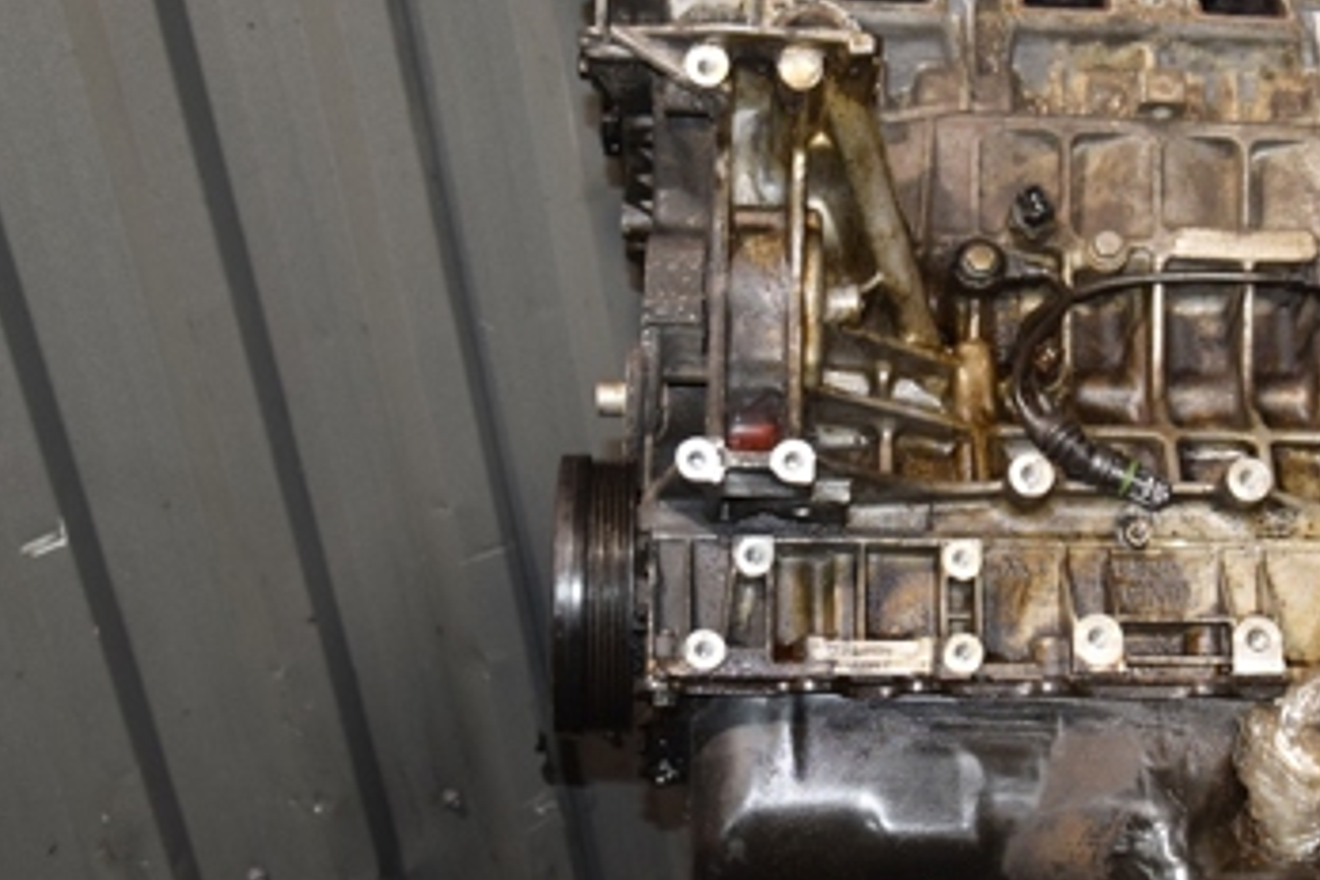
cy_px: 338
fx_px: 2527
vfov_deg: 19.7
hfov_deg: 28.9
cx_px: 948
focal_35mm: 69
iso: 800
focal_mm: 25
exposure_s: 1/60
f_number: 5
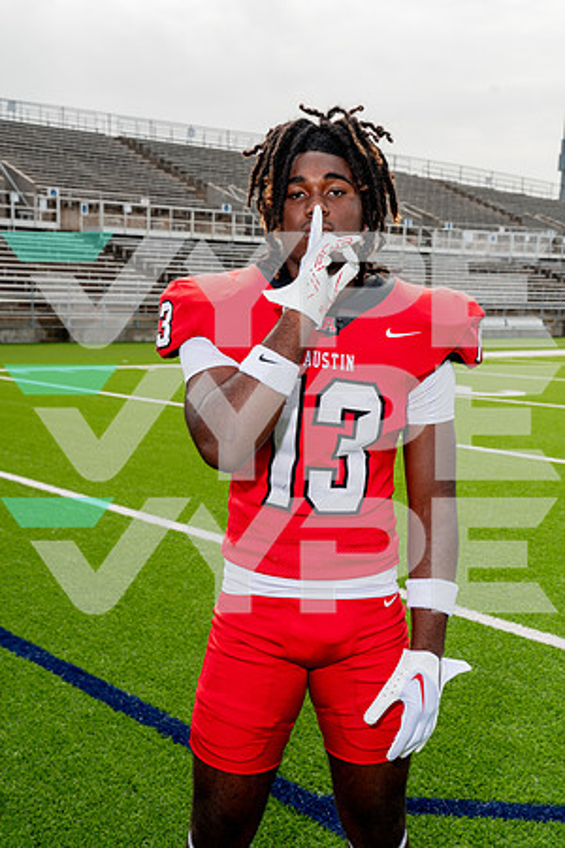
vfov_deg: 41.9
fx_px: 1106
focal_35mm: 47
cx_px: 282
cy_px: 424
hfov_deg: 28.6
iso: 100
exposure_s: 1/250
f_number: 8
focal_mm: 47
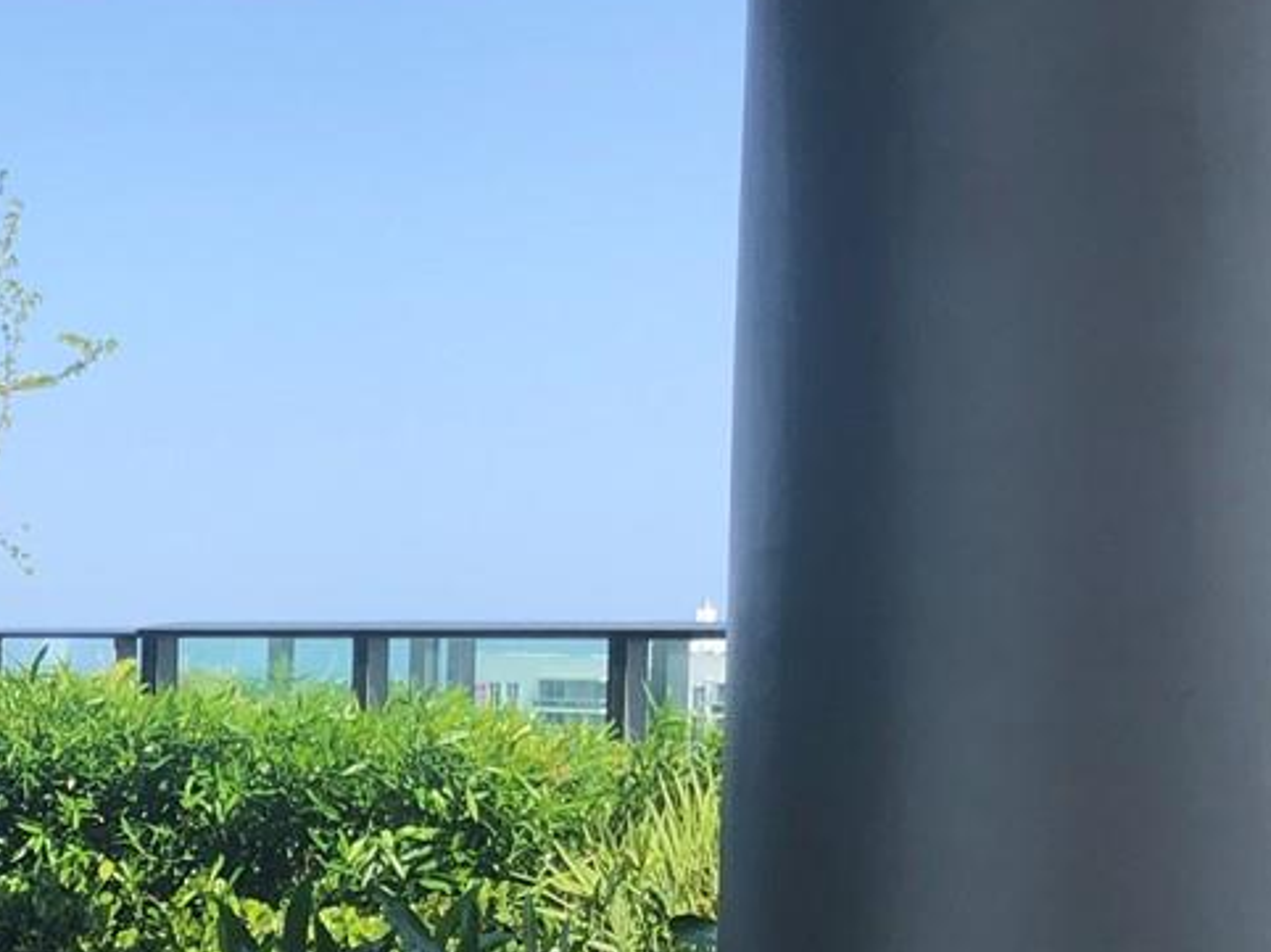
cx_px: -359
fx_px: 3413
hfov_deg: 19.5
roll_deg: -0.1
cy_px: 912
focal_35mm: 93
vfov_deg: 15.6
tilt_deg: -4.3
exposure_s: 1/941
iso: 20
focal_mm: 4
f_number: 1.8
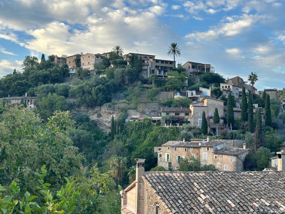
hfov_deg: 39.7
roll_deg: -0.8
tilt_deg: +4.4
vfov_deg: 30.3
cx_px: 142
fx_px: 395
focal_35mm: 48
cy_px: 107
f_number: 1.78
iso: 64
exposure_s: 1/309
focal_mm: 6.86
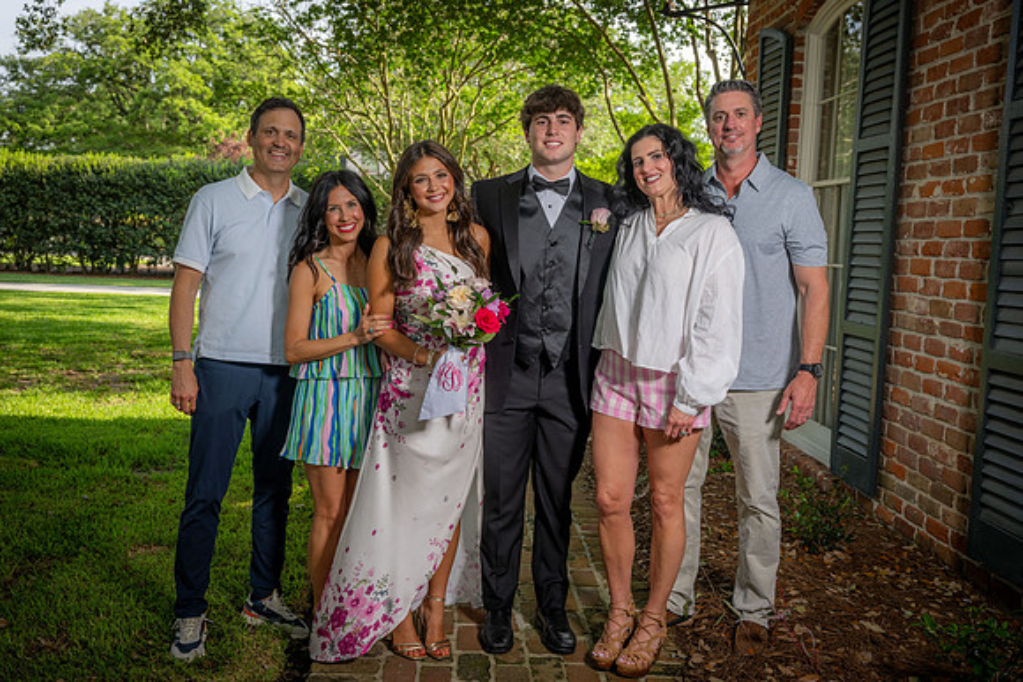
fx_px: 966
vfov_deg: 38.9
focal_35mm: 34
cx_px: 512
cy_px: 341
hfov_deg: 55.8
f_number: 5.6
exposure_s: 1/160
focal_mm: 34
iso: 100
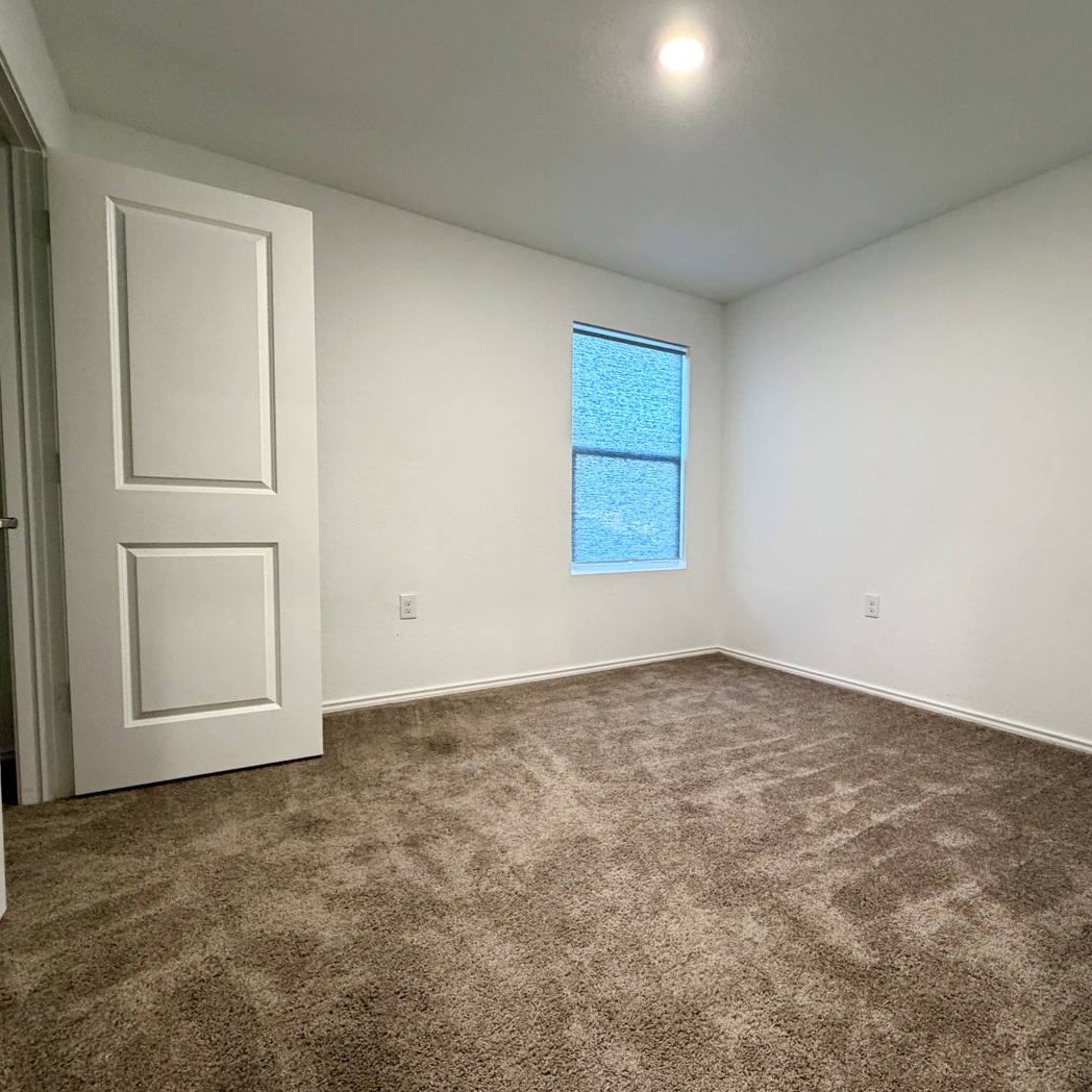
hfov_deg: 83.1
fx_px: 607
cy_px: 557
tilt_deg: -3.0
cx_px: 644
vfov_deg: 84.0
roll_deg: -0.4
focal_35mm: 17
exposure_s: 1/60
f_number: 2.2
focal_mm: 2.22
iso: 400
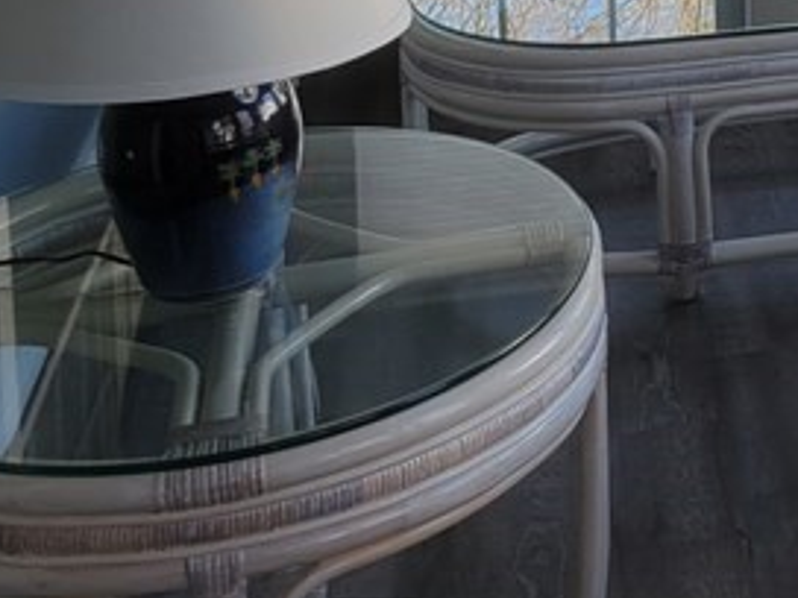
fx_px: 2259
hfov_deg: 17.6
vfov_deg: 14.1
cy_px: -320
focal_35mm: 98
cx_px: 1267
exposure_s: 1/139
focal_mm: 5.4
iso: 40
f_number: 1.8
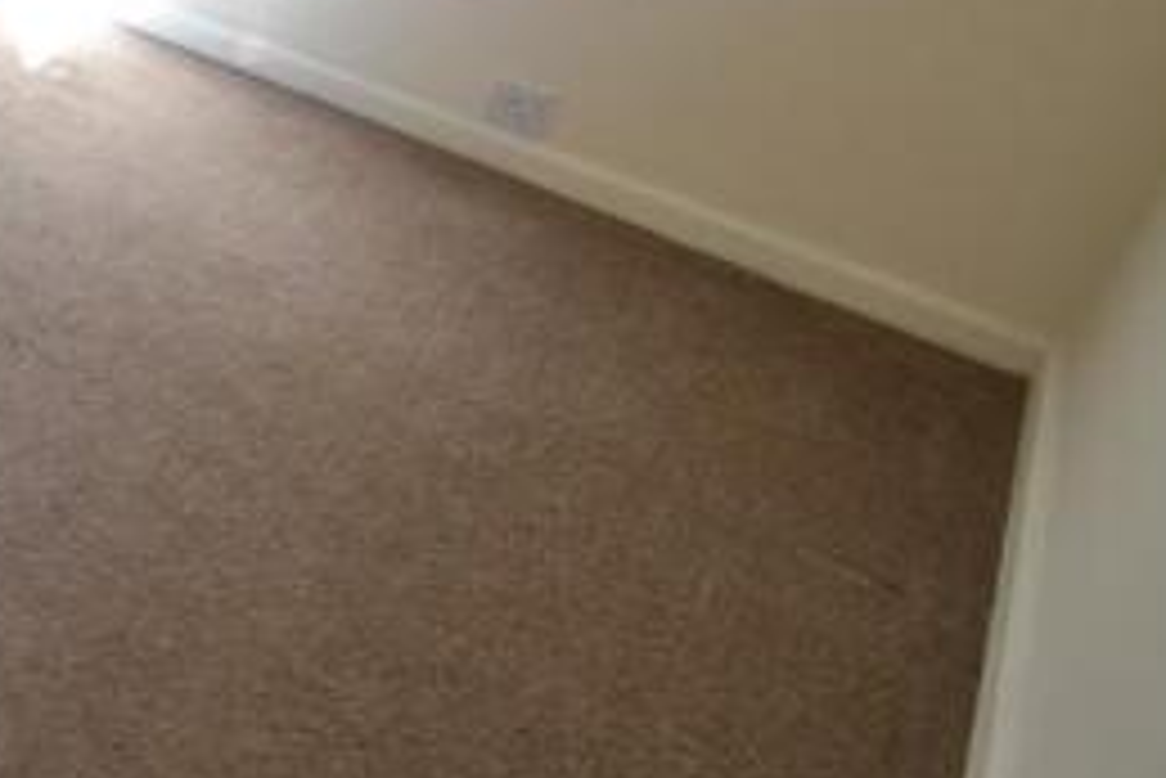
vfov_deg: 31.1
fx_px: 1231
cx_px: -248
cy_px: -88
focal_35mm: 38
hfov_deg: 37.6
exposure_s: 1/100
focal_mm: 10
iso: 400
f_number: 5
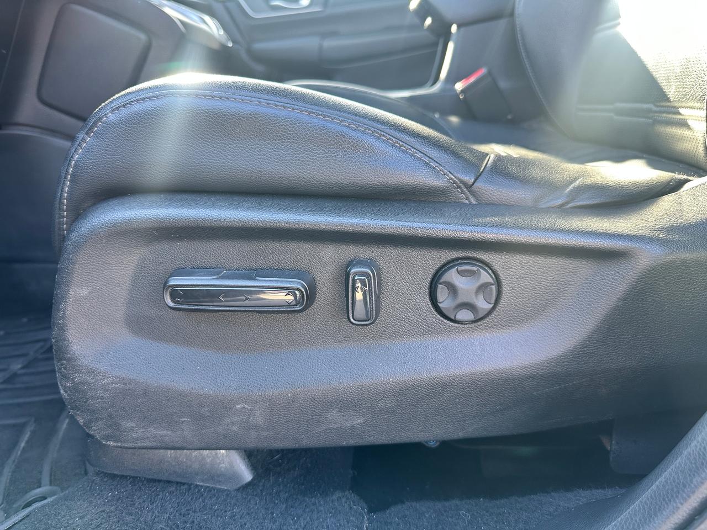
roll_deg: +4.4
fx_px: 490
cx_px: 354
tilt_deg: -18.0
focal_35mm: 24
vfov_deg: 56.8
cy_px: 265
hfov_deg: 71.6
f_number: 1.78
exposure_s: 1/121
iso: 160
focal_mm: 6.86
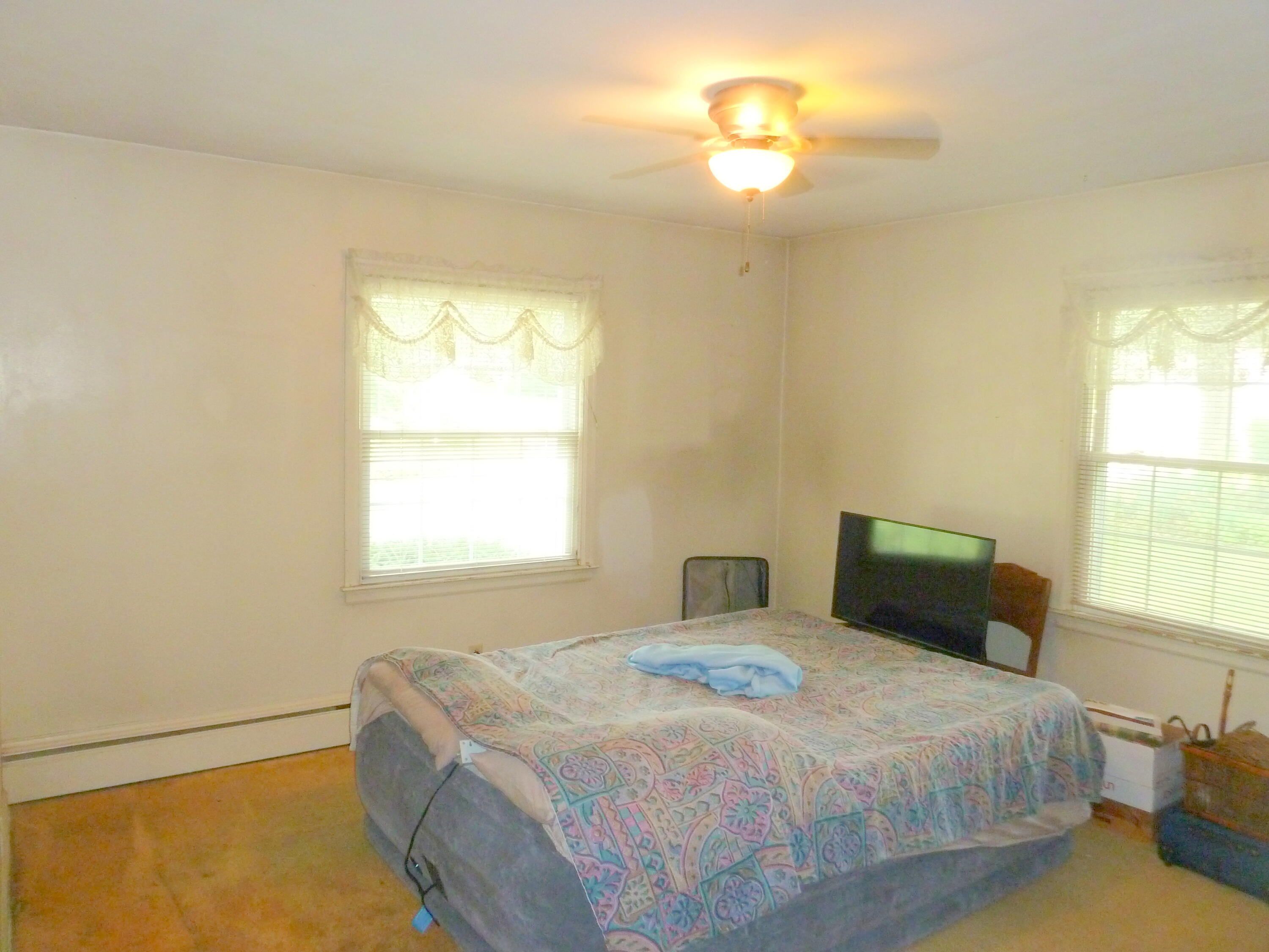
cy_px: 476
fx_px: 916
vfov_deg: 54.9
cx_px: 634
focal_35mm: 25
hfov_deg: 69.4
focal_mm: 4.1
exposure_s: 1/30
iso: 320
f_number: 3.3
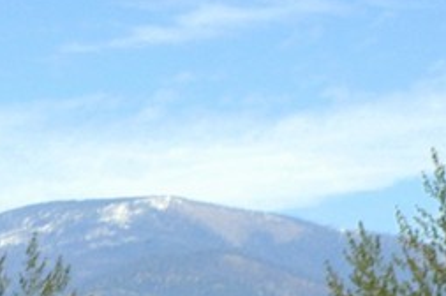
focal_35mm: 452
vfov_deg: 3.0
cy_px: 259
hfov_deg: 4.6
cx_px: -115
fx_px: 5593
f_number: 6.3
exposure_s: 1/160
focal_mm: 70
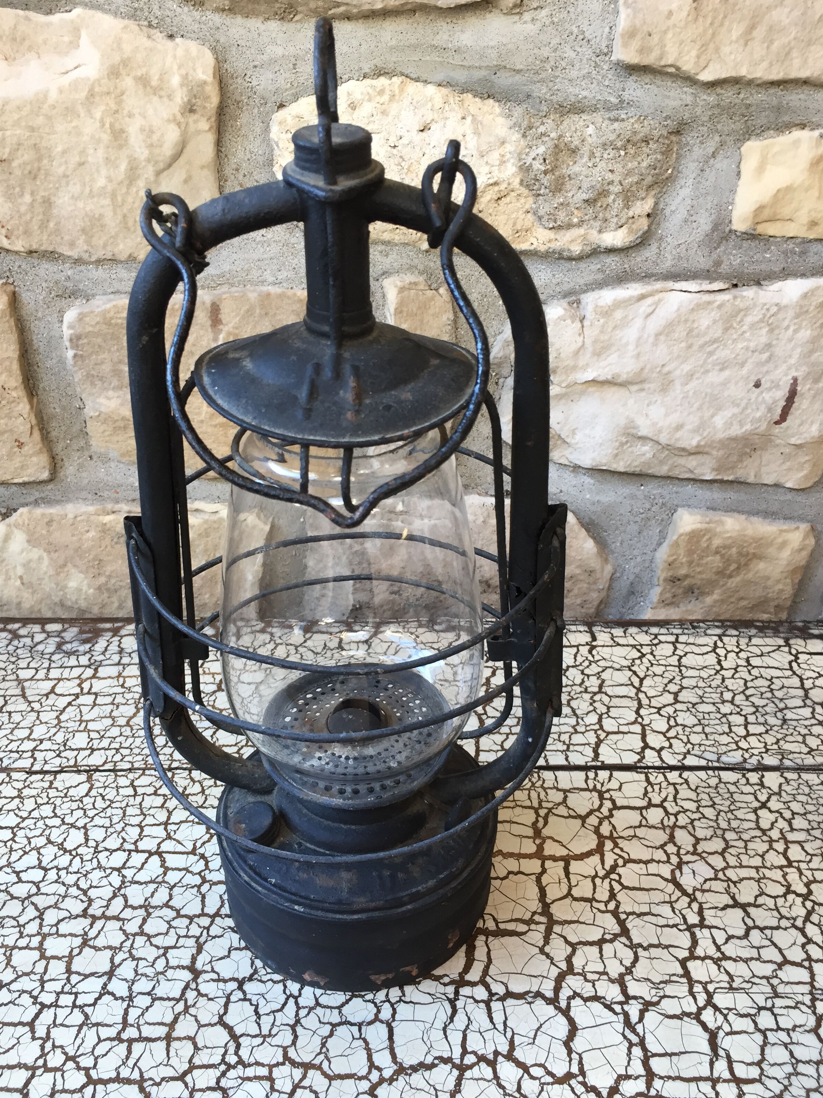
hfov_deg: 46.8
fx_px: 951
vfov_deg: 60.0
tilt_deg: -28.9
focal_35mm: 30
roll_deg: +0.0
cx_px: 405
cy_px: 537
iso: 32
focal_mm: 4.15
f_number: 2.2
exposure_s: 1/33
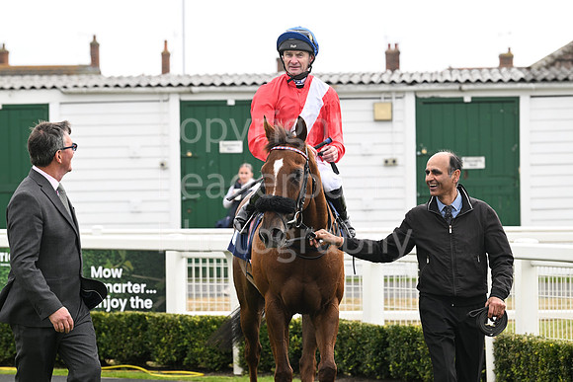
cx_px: 286
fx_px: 2547
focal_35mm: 160
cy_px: 191
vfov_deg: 8.6
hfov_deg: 12.8
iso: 400
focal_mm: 160
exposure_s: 1/640
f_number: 6.3
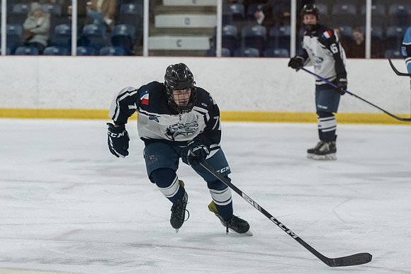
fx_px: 1623
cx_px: 205
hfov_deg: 14.4
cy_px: 141
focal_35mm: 142
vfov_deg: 9.7
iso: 2500
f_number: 2.8
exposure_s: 1/1250
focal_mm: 98
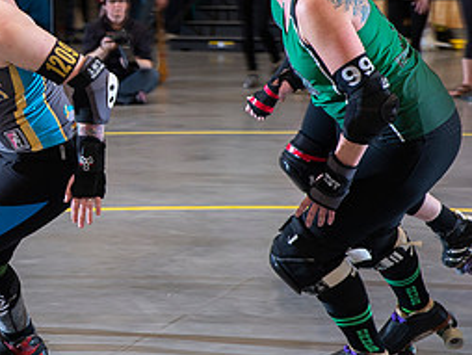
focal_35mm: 136
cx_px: -54
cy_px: 122
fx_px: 1856
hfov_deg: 14.2
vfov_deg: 10.9
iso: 640
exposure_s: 1/160
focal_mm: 62
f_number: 5.6
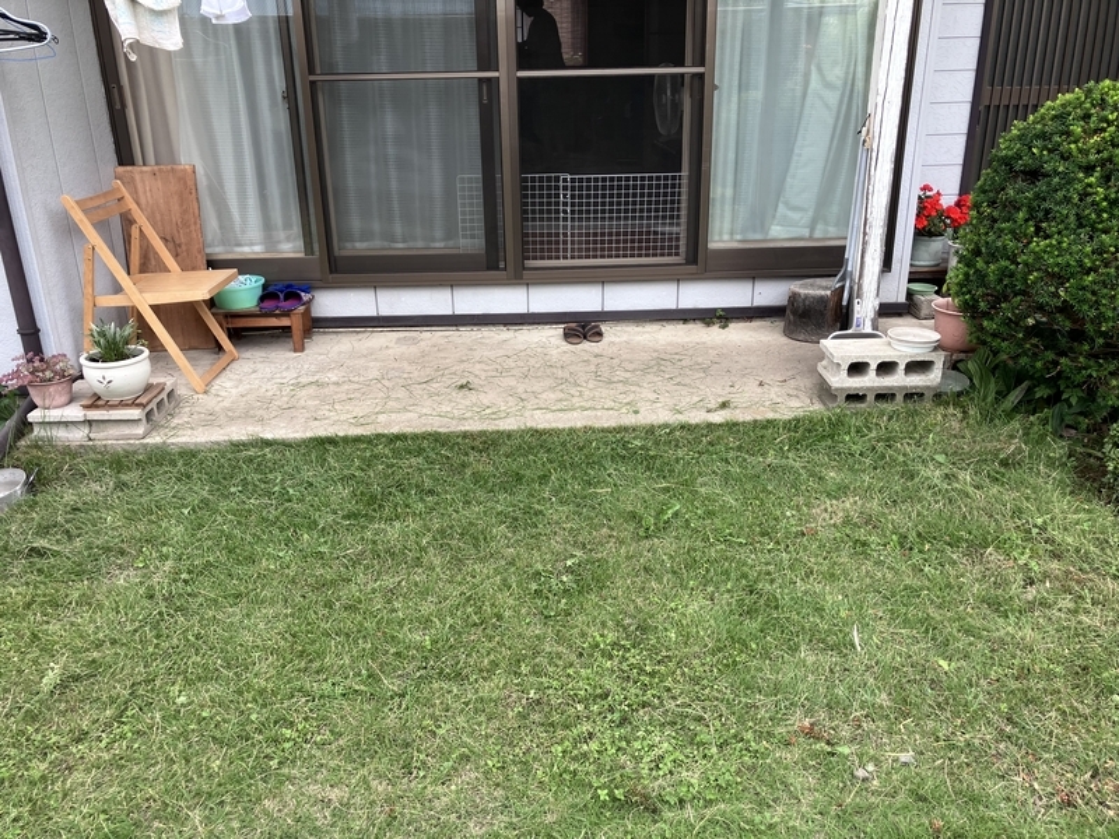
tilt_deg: -21.3
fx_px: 905
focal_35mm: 28
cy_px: 420
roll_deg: +2.0
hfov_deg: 63.4
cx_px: 560
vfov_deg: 49.7
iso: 25
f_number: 1.8
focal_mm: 3.99
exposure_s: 1/254
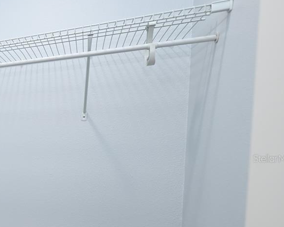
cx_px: -92
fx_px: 303
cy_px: 158
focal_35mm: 36
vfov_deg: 40.4
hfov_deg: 34.2
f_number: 4
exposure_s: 1/60
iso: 320
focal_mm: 14
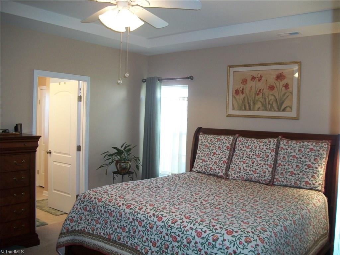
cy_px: 128
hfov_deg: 56.8
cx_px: 170
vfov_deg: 44.2
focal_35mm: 32
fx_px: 314
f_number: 2.9
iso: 160
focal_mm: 5.7
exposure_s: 1/30
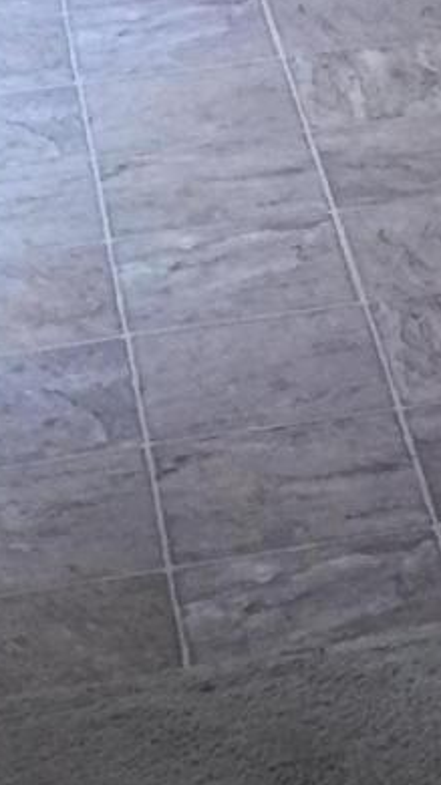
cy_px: -930
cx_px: 1323
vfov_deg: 11.5
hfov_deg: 6.8
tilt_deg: -5.7
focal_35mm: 162
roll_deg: -1.9
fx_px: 3372
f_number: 2.2
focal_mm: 4.15
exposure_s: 1/30
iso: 32
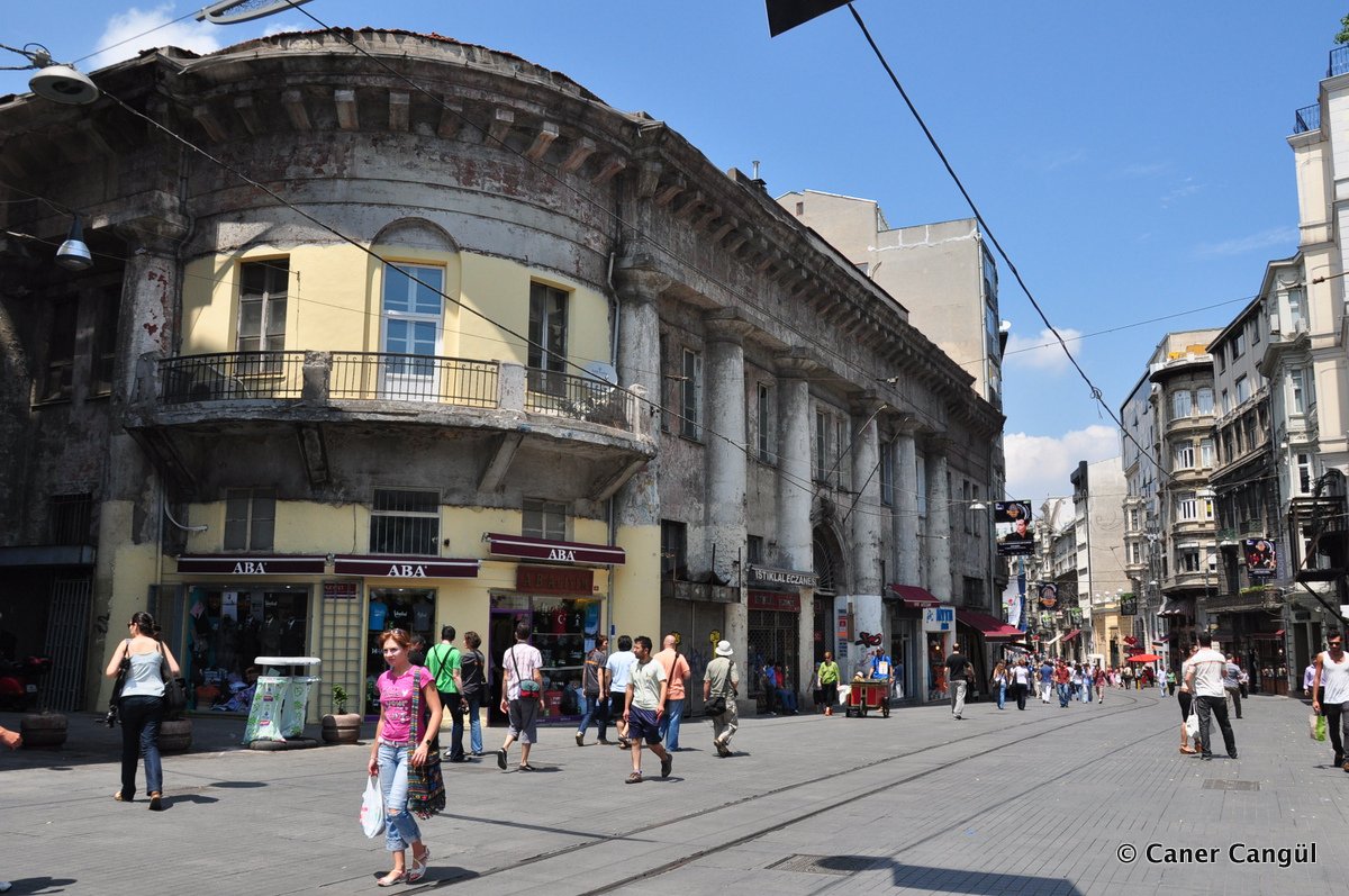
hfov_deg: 62.0
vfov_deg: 43.5
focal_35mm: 30
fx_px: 1123
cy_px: 448
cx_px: 674
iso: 400
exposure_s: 1/1250
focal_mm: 20
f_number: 7.1
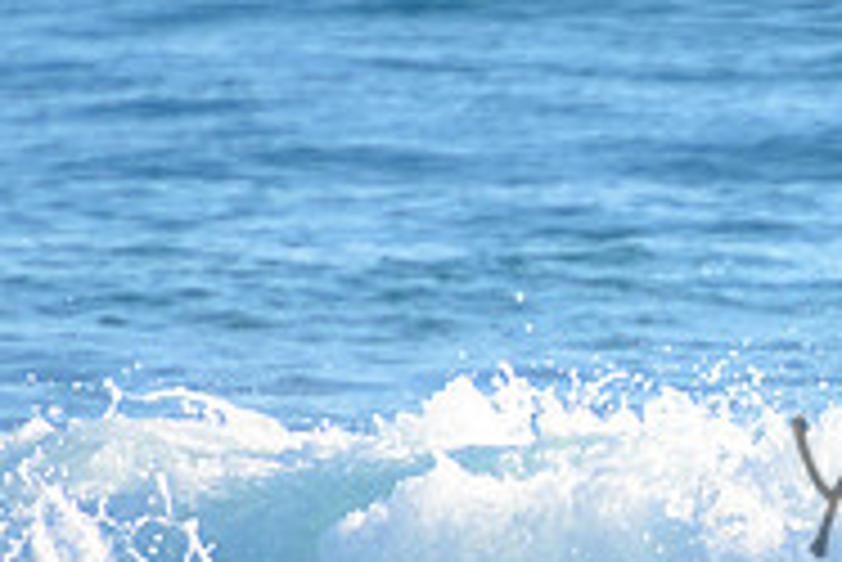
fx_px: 43489
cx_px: 1256
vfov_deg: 0.7
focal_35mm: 1858
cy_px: 447
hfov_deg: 1.1
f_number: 5.6
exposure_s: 1/2500
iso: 640
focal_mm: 400
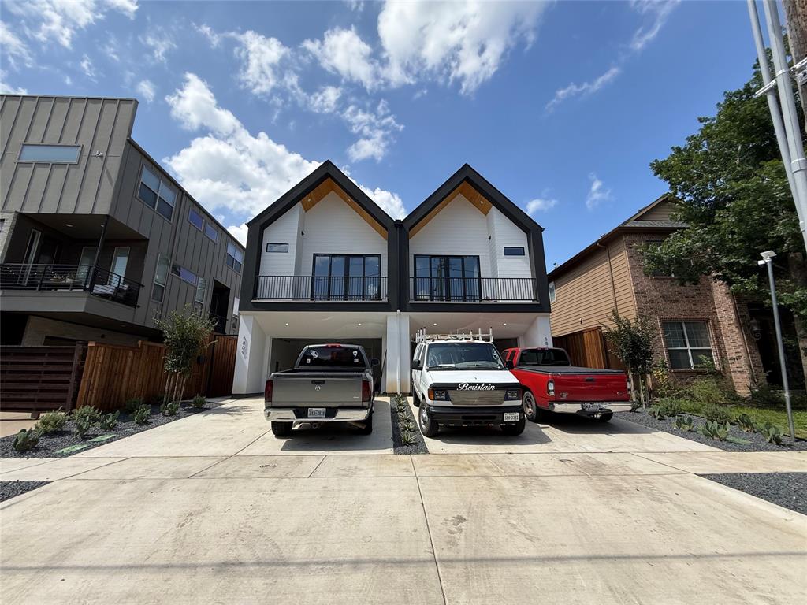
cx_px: 404
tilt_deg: +14.3
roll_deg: +0.0
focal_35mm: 14
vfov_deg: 85.7
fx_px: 326
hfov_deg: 102.1
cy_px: 302
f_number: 2.2
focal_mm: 2.22
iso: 64
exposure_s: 1/1795
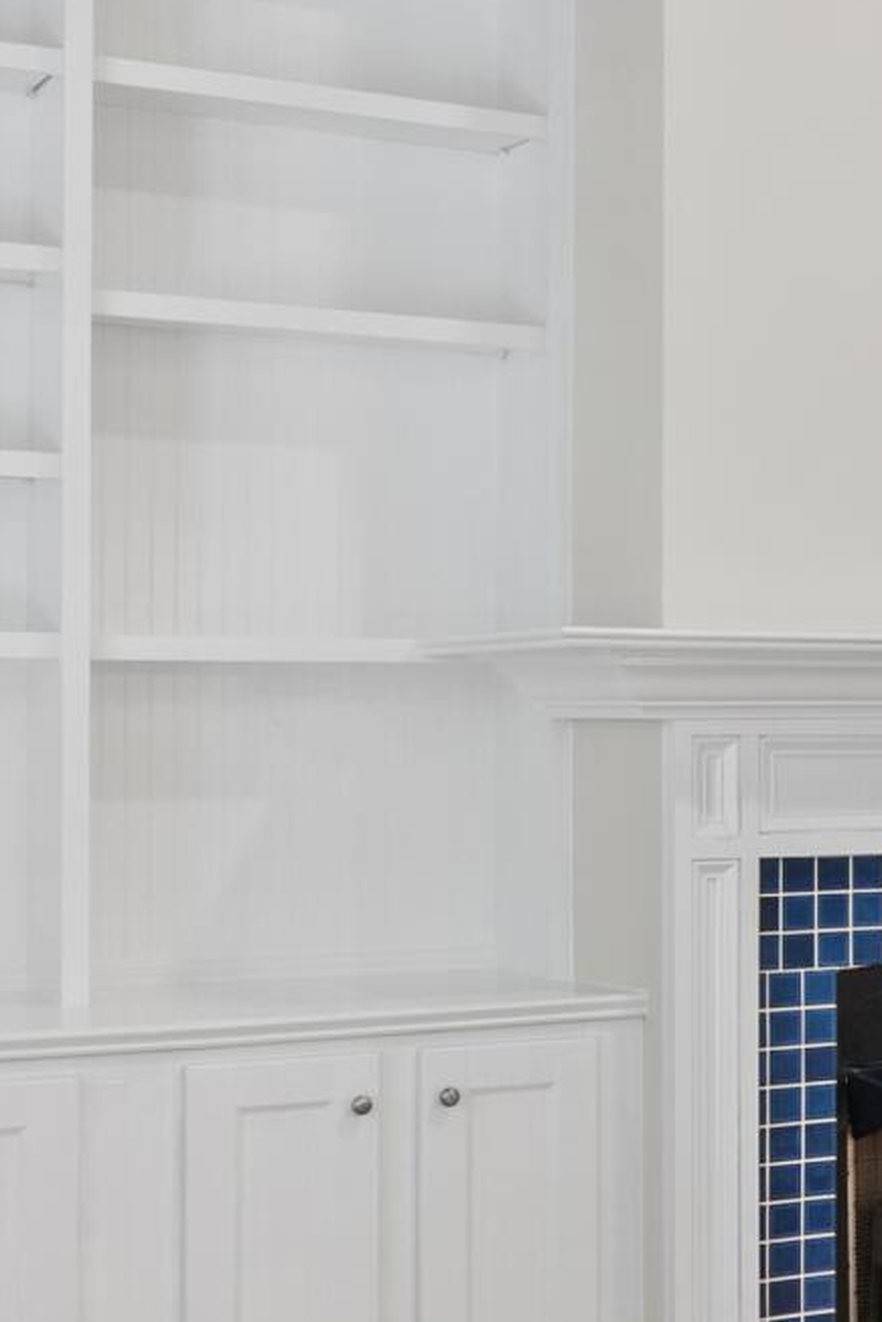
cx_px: 1348
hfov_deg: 17.6
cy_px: 683
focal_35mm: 69
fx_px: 2534
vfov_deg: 29.2
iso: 100
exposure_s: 1/2.5
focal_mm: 10
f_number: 4.5
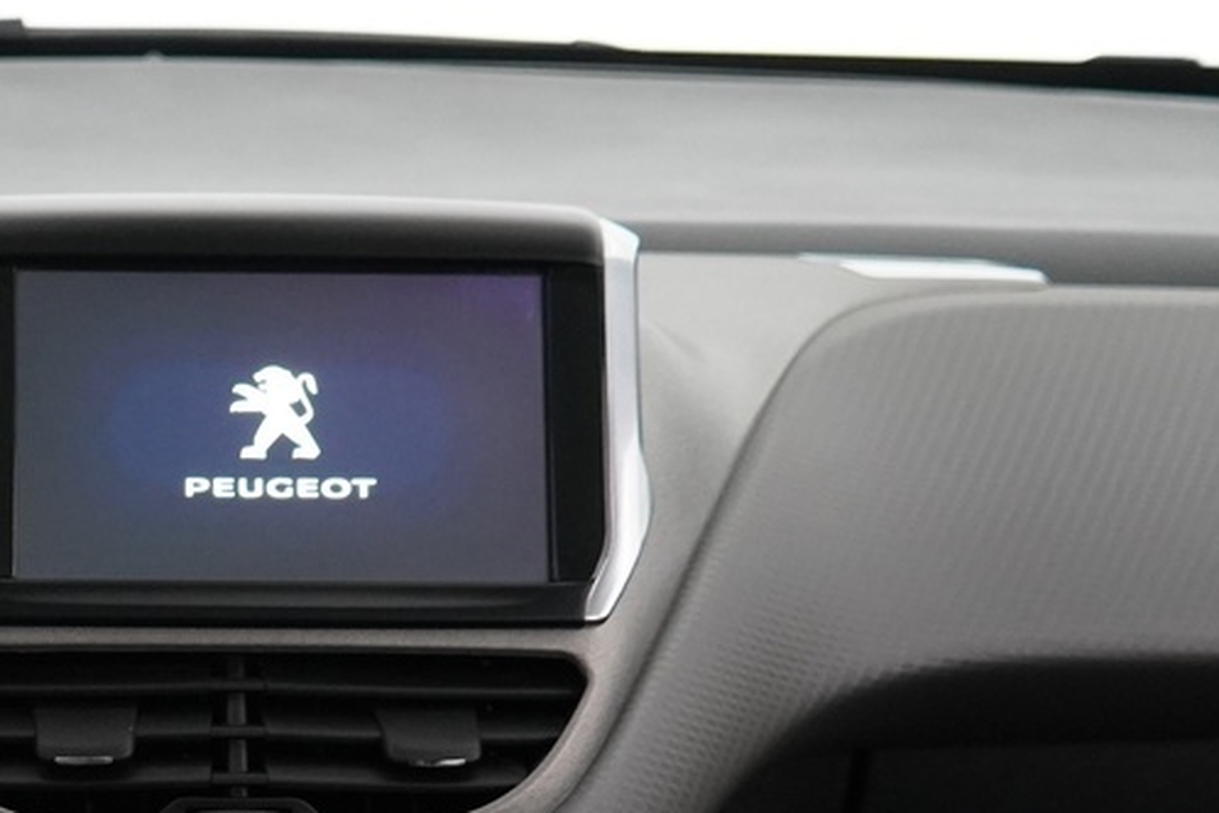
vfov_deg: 14.8
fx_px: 3081
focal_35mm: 91
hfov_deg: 21.7
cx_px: 59
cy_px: 771
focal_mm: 28
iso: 3200
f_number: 3.5
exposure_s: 1/60
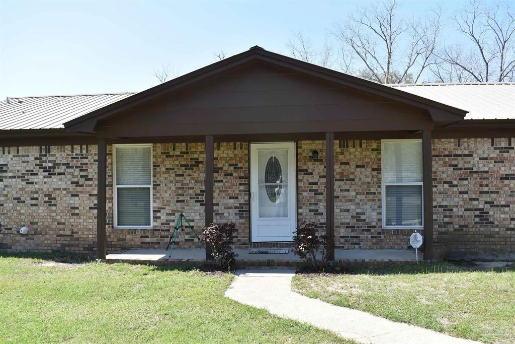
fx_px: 472
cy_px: 172
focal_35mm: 33
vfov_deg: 40.0
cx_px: 258
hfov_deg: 57.2
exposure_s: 1/160
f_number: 6.3
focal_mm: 22
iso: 100
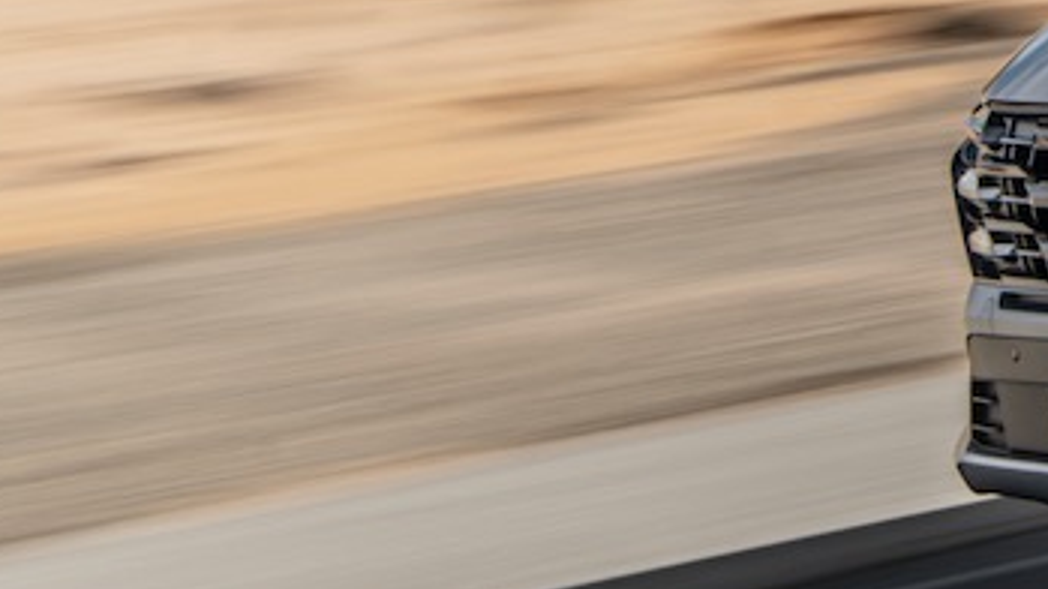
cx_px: 2135
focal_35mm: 180
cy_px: -319
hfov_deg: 10.9
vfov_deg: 6.6
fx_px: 5000
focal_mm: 40
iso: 31
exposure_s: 1/40
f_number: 13
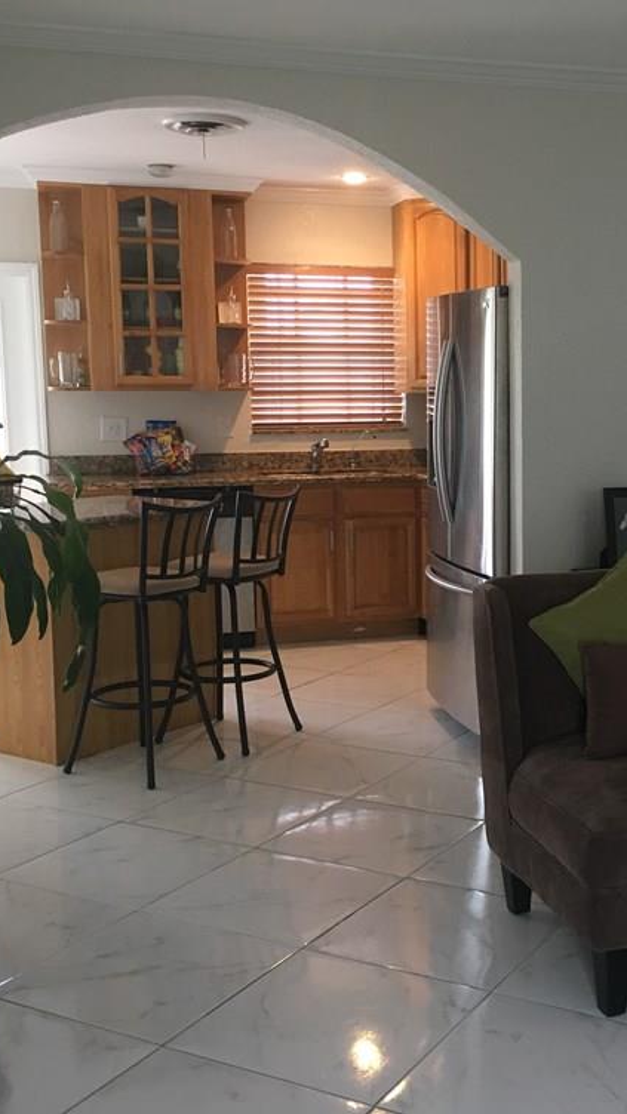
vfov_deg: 47.4
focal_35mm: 43
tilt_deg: -6.8
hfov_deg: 27.3
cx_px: 485
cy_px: 557
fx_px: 1271
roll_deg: +0.5
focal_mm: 4.15
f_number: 2.2
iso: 125
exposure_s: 1/33
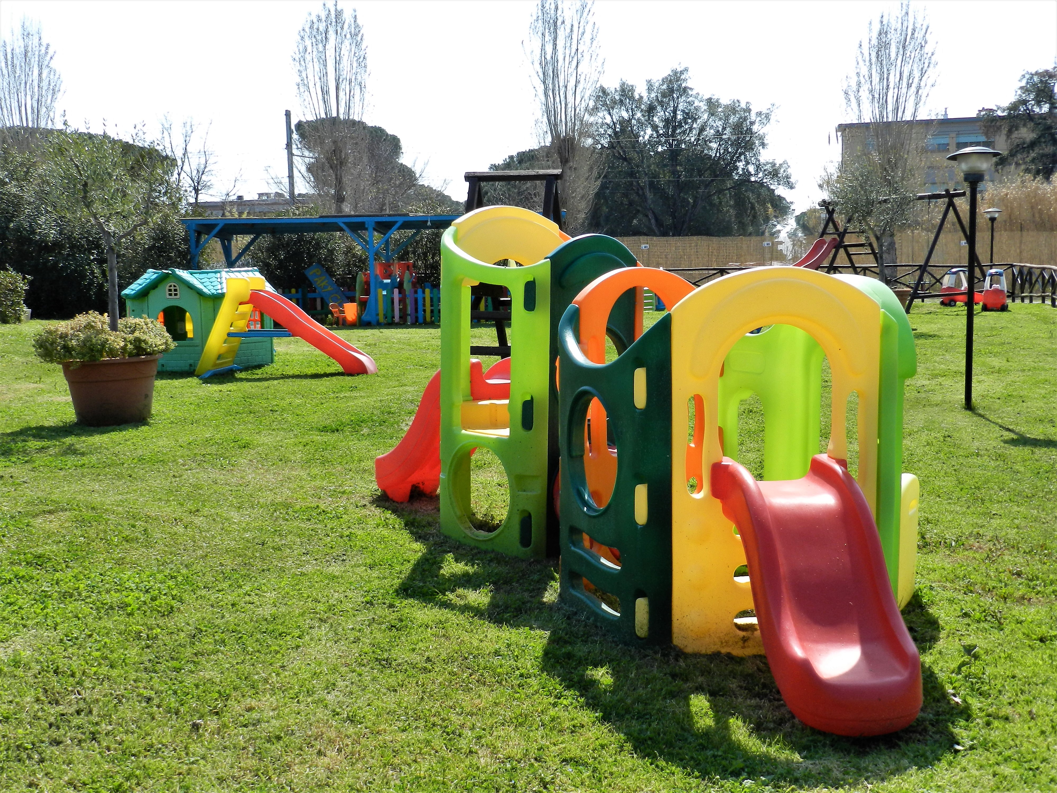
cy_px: 396
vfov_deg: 37.7
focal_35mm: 38
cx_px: 528
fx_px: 1160
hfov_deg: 49.0
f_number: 4
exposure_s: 1/1000
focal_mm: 6.7
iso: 160
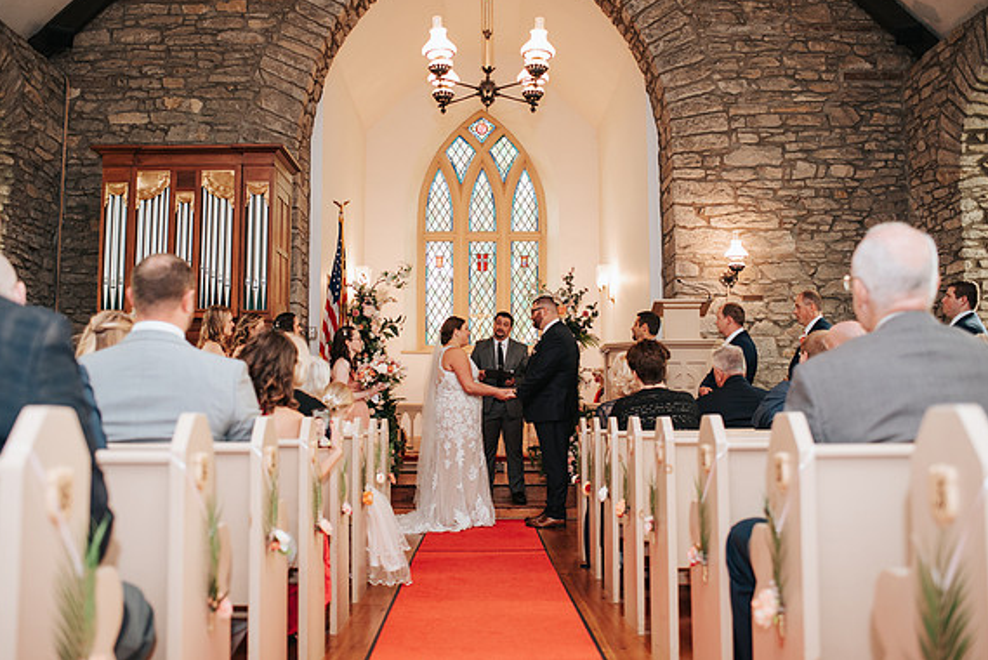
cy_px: 309
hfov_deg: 50.7
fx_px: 1043
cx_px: 469
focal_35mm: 38
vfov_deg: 35.1
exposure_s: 1/200
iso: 1000
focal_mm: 35
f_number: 2.8
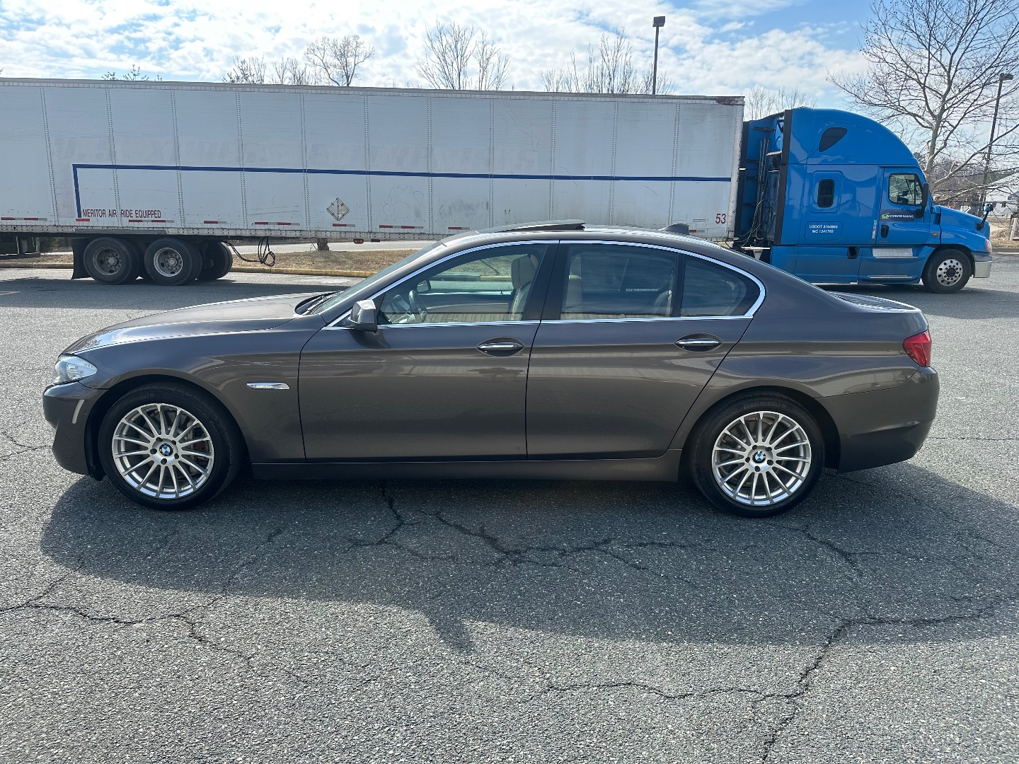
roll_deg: -0.6
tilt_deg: -14.8
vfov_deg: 56.8
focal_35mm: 24
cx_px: 510
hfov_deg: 71.6
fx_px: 706
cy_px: 382
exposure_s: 1/2155
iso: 80
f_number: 1.78
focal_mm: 6.86
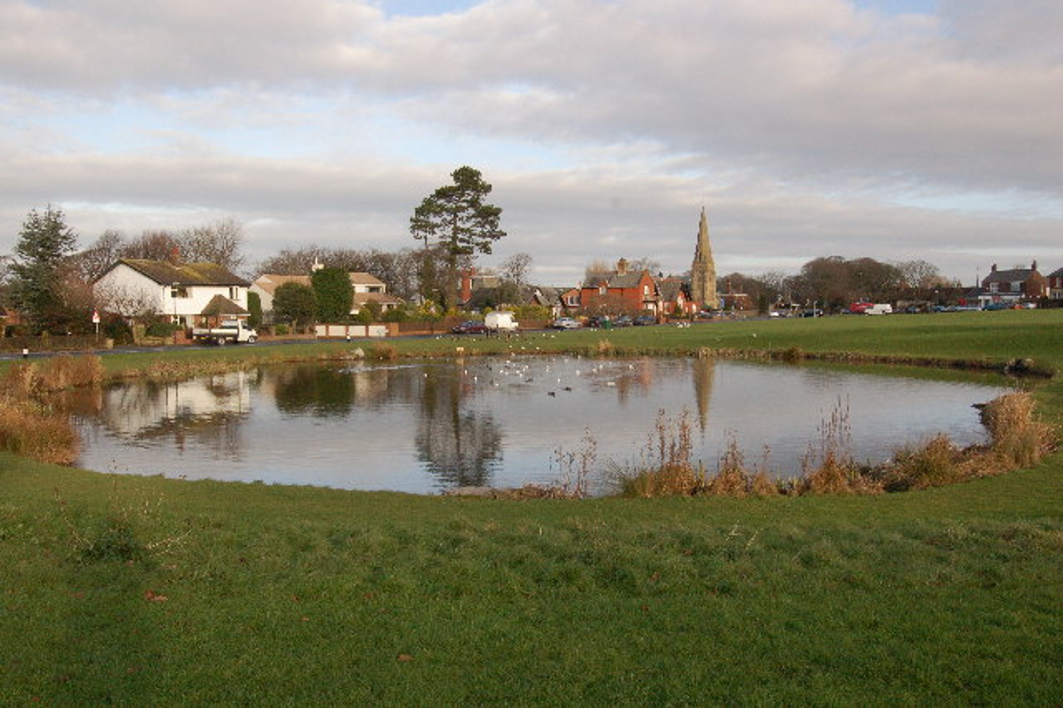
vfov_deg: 43.6
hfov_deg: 62.0
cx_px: 532
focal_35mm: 30
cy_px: 354
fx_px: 885
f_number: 11
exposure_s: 1/640
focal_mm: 20
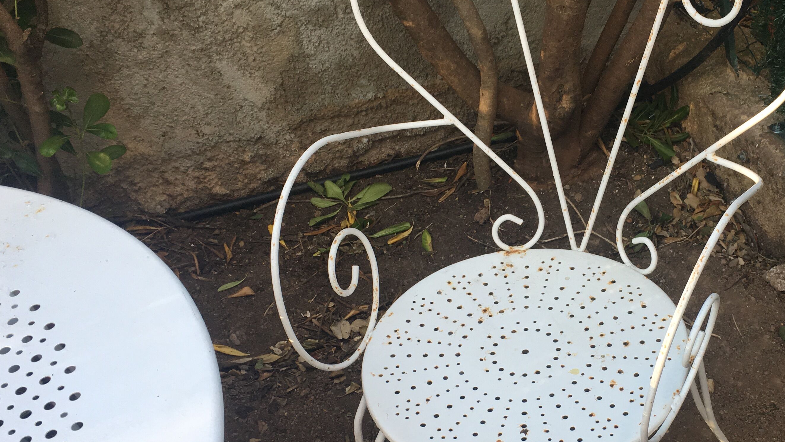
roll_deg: +6.0
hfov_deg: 42.0
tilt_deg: -41.0
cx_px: 554
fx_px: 999
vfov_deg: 24.9
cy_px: 268
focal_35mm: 48
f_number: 2.2
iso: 40
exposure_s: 1/100
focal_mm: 4.15
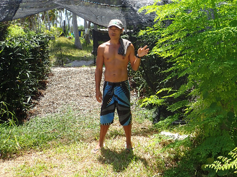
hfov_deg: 40.6
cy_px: 59
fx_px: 315
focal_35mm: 46
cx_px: 163
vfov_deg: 31.2
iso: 100
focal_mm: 5.5
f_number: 3.2
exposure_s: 1/500
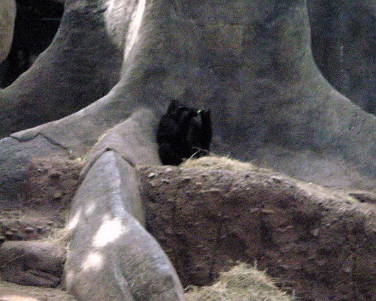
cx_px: 185
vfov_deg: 12.6
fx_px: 1357
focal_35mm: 122
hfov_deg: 15.8
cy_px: 151
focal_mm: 19.2
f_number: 5.3
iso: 800
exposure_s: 1/120
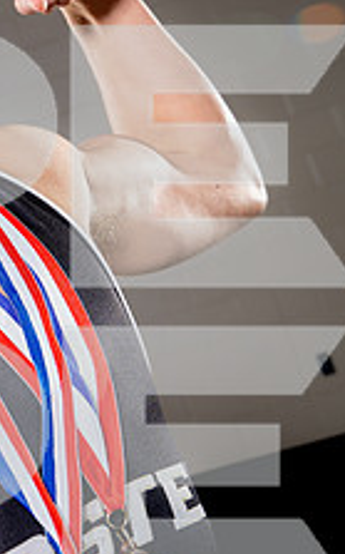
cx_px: -276
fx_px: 1040
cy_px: 158
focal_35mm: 69
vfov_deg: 29.5
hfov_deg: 16.0
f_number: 5.6
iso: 320
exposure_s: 1/250
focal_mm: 26
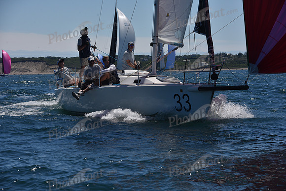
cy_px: 96
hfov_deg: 14.7
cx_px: 143
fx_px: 1112
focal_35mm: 140
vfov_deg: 9.8
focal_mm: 140
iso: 250
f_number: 10
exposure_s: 1/800
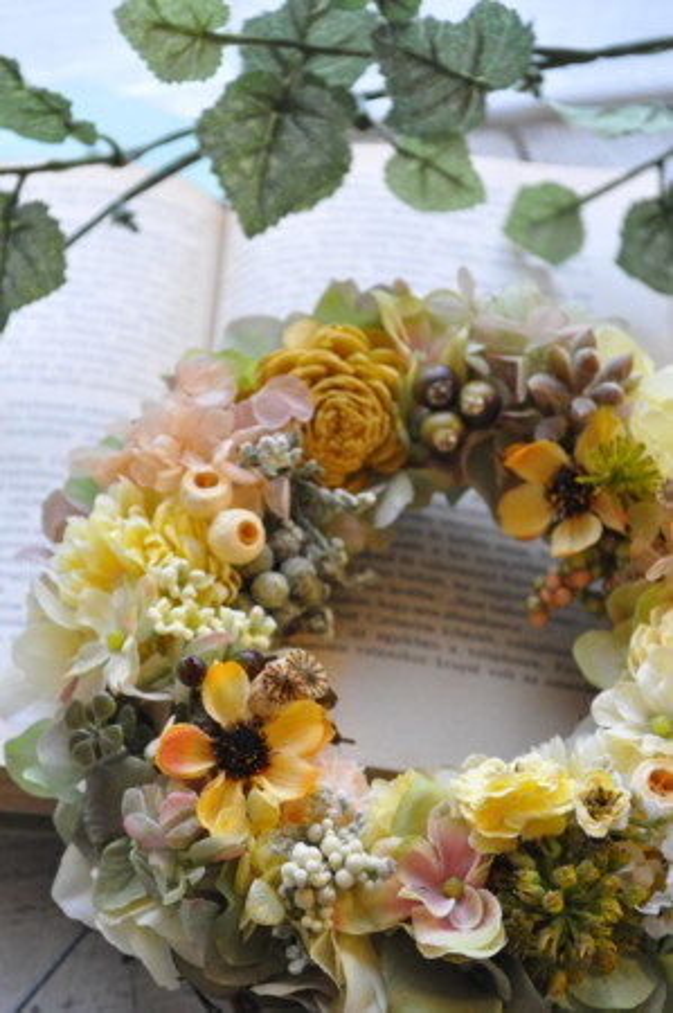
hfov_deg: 18.1
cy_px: 506
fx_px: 2108
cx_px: 336
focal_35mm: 75
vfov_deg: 27.0
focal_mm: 50
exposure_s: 1/25
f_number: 5.6
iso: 1600
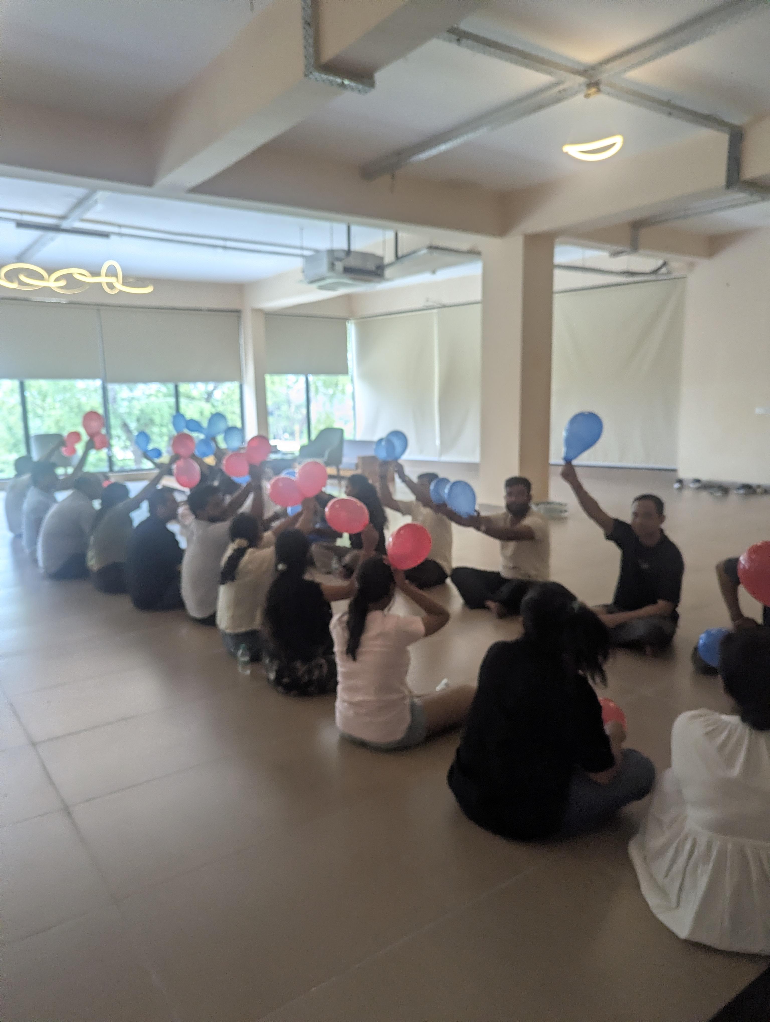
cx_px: 385
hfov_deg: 56.9
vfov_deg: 71.5
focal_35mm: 24
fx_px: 710
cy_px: 511
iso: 170
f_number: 1.85
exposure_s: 1/386
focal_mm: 6.81
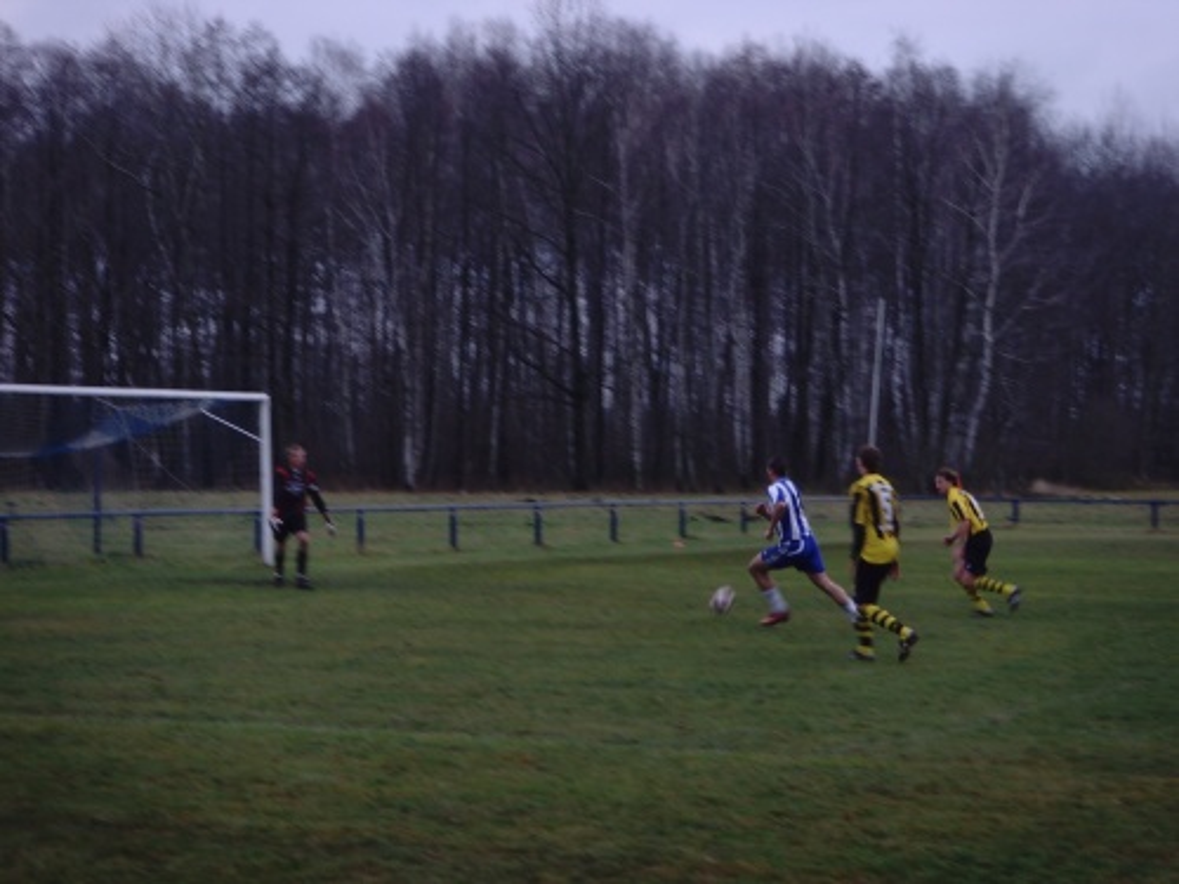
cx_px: 590
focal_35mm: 95
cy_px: 442
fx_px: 3236
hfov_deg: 20.7
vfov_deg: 15.6
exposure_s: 1/60
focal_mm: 16
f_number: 4.4
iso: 100
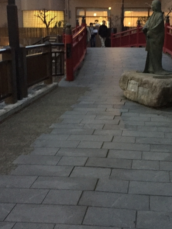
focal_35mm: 56
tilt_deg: -11.0
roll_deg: -0.5
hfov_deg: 25.9
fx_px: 371
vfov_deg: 34.3
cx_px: 118
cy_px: 110
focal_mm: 4.15
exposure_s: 1/15
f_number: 2.2
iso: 250
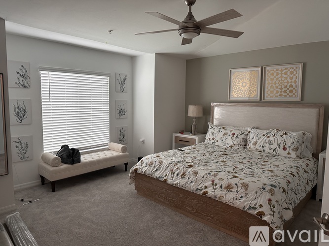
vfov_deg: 56.8
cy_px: 123
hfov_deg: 71.6
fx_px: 228
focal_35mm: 24
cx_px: 164
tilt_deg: -5.7
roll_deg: -0.5
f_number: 1.78
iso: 320
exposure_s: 1/60
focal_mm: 6.86
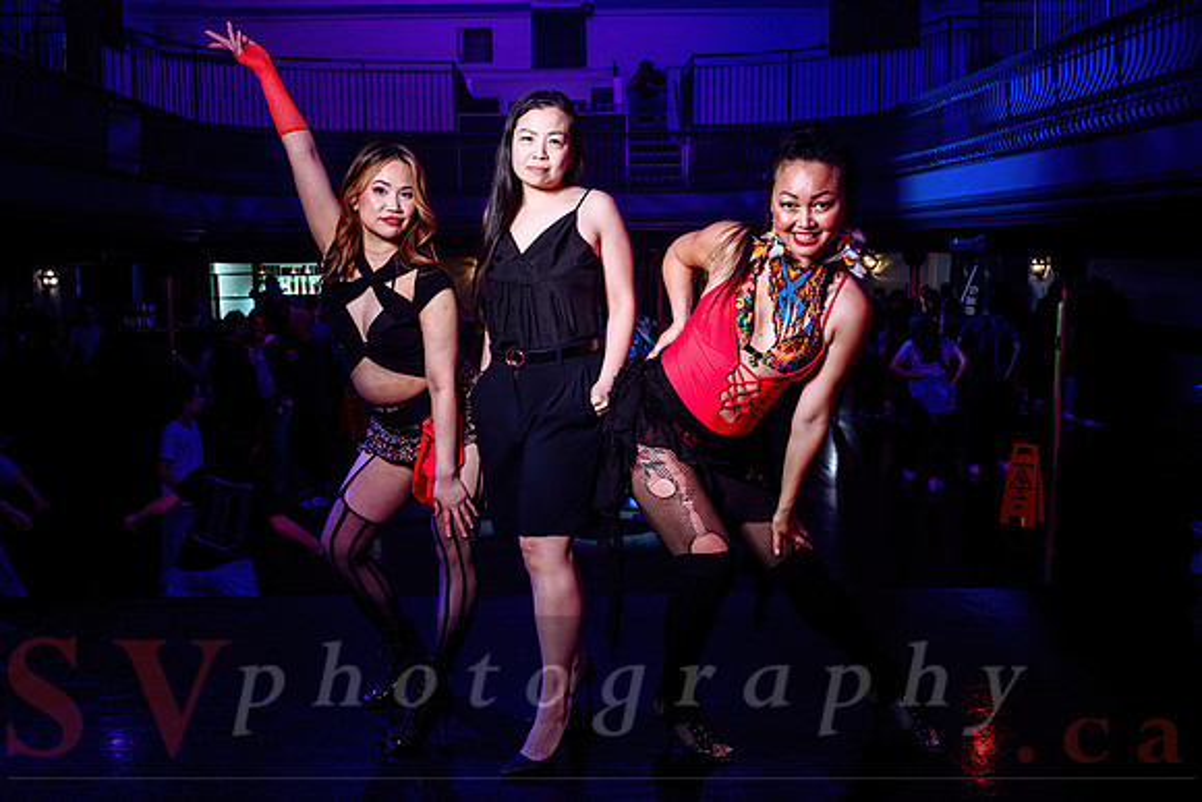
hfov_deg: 58.0
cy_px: 399
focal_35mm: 32
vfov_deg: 40.6
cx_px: 555
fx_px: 1083
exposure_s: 1/50
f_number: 3.5
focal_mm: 28
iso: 500
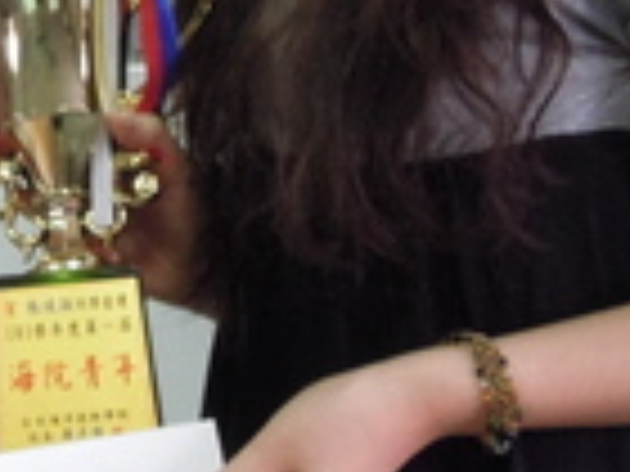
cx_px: -112
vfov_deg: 8.4
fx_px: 3185
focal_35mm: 175
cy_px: -115
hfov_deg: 11.1
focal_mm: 6.3
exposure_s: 1/50
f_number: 2.5
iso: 400
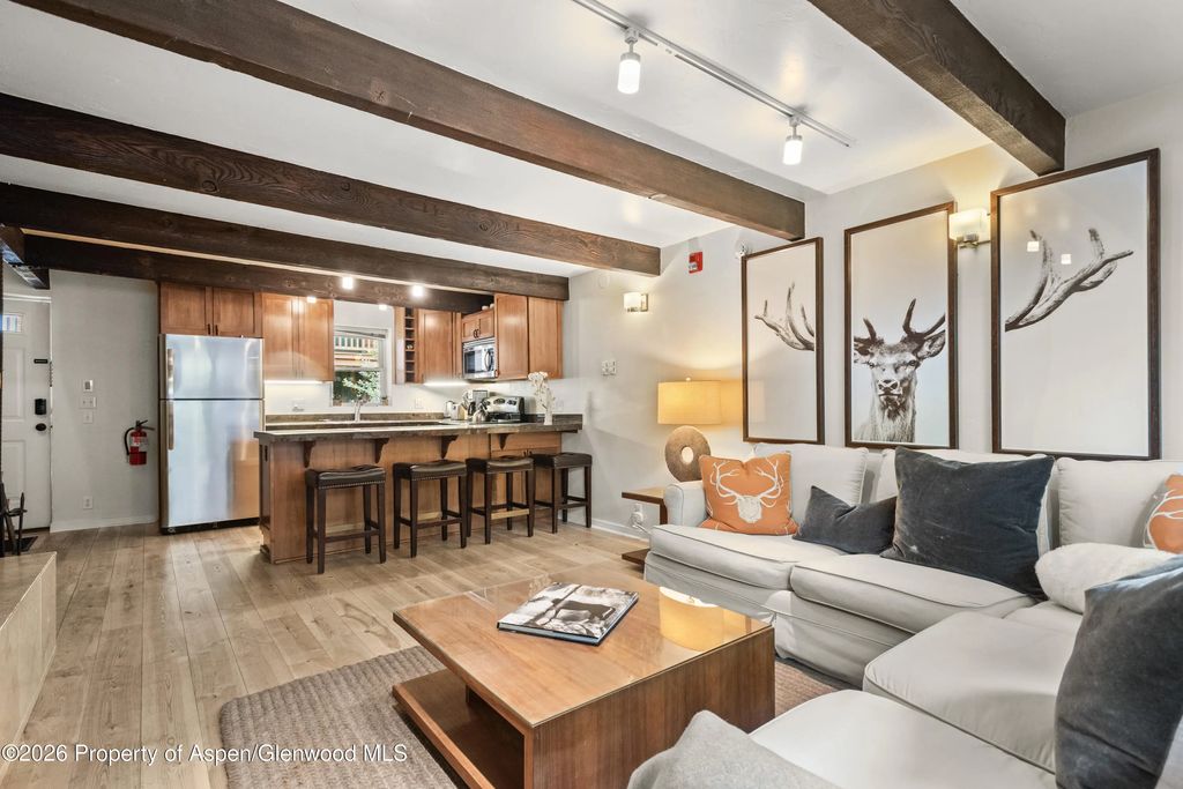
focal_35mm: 17
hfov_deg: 93.3
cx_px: 592
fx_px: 559
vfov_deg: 70.5
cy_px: 394
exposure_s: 1/6
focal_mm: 17
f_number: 7.1
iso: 1250
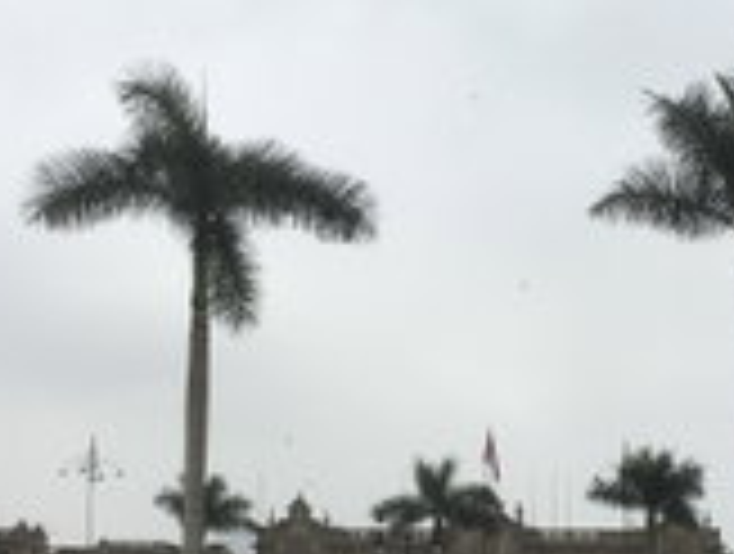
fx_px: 1509
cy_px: 486
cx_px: 477
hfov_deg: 27.2
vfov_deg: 20.4
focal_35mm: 71
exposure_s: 1/1538
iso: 25
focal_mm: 4.15
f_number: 2.2
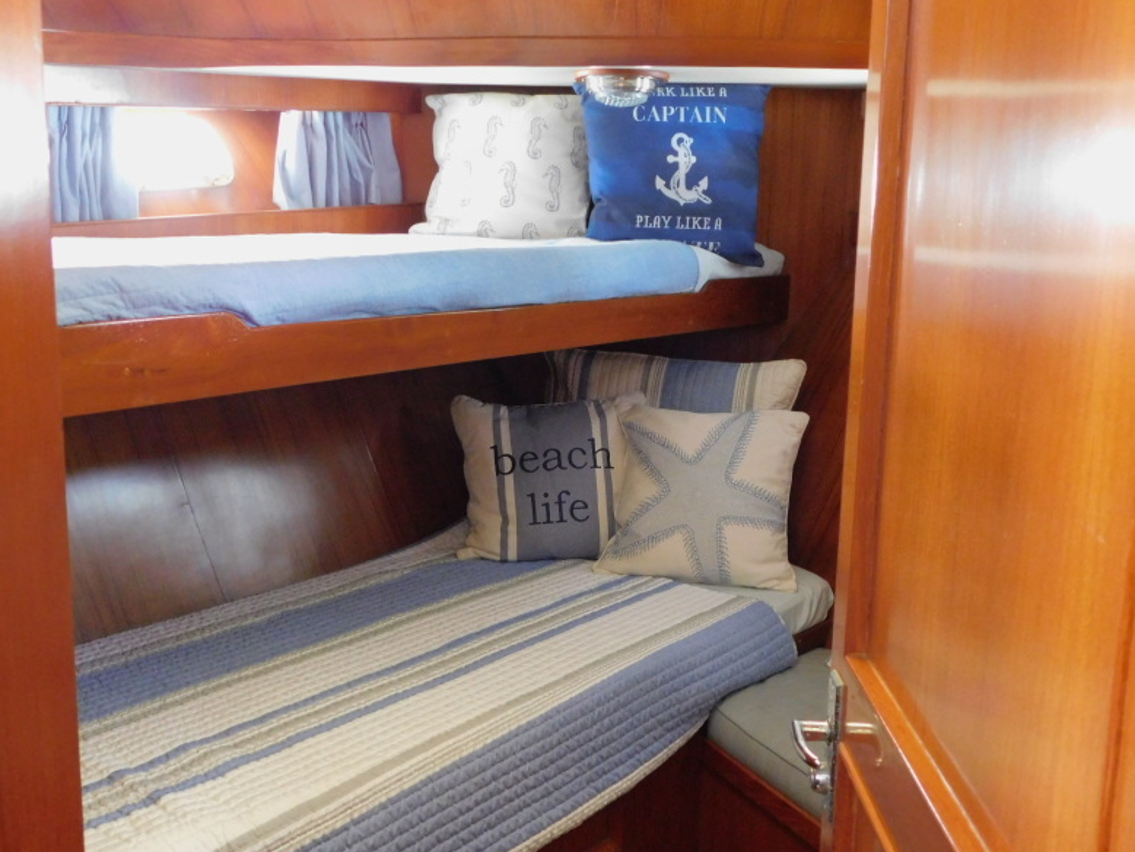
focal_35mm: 37
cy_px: 433
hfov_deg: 50.1
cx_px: 568
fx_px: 1214
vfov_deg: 38.7
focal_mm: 6.3
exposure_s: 1/5
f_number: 3.5
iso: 800
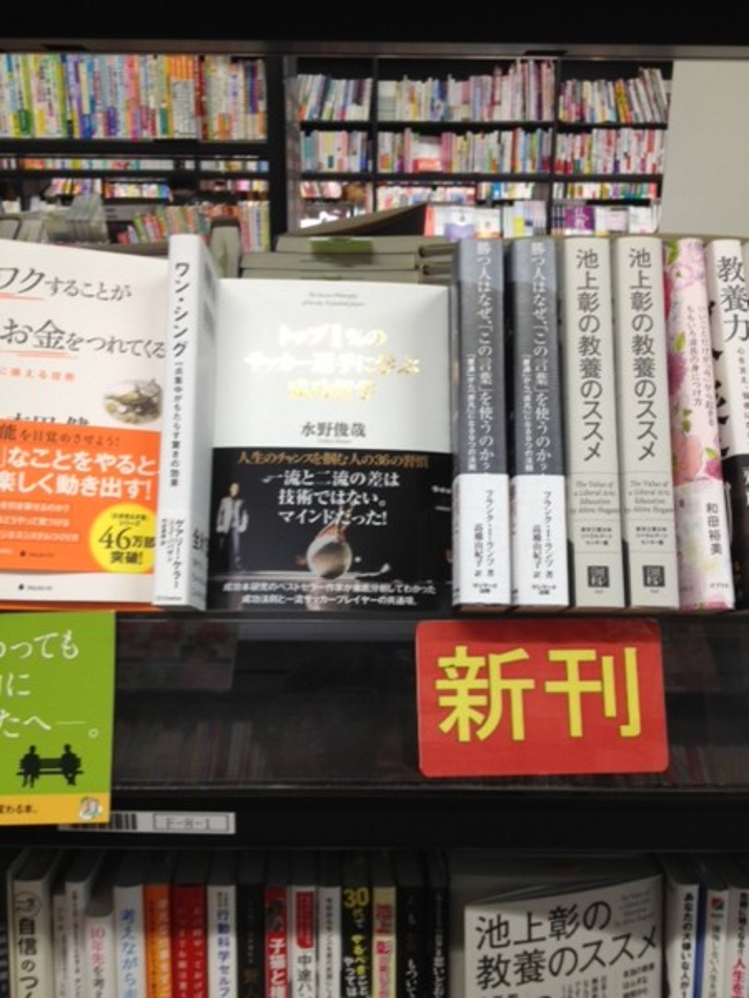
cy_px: 499
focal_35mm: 35
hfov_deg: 40.7
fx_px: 1010
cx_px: 374
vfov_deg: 52.6
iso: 50
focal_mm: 4.28
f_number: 2.4
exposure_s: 1/30
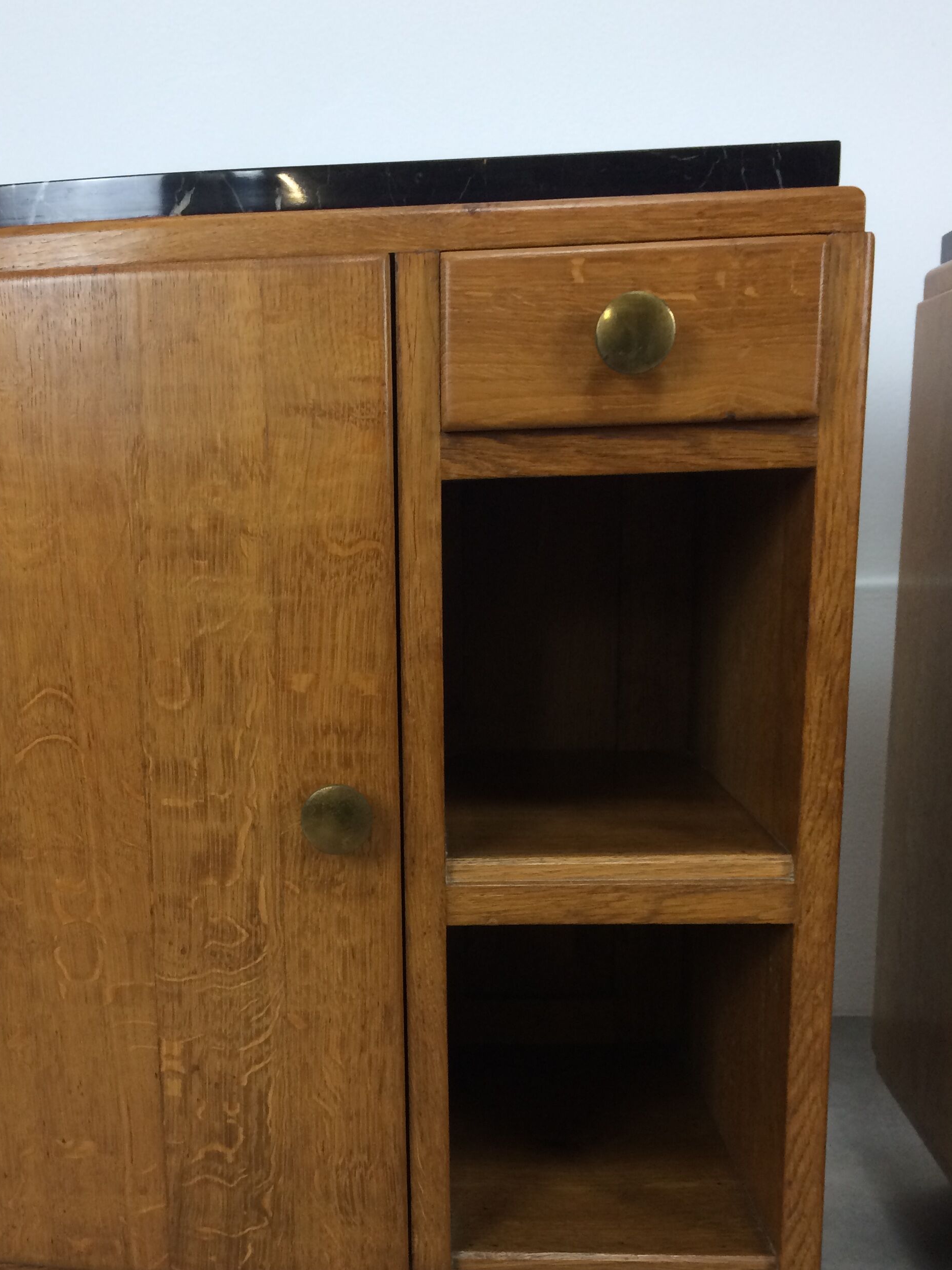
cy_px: 808
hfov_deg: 37.4
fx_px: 1394
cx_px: 340
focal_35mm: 38
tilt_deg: -14.4
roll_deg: +2.4
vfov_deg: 48.4
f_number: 2.2
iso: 64
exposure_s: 1/33
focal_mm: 4.15
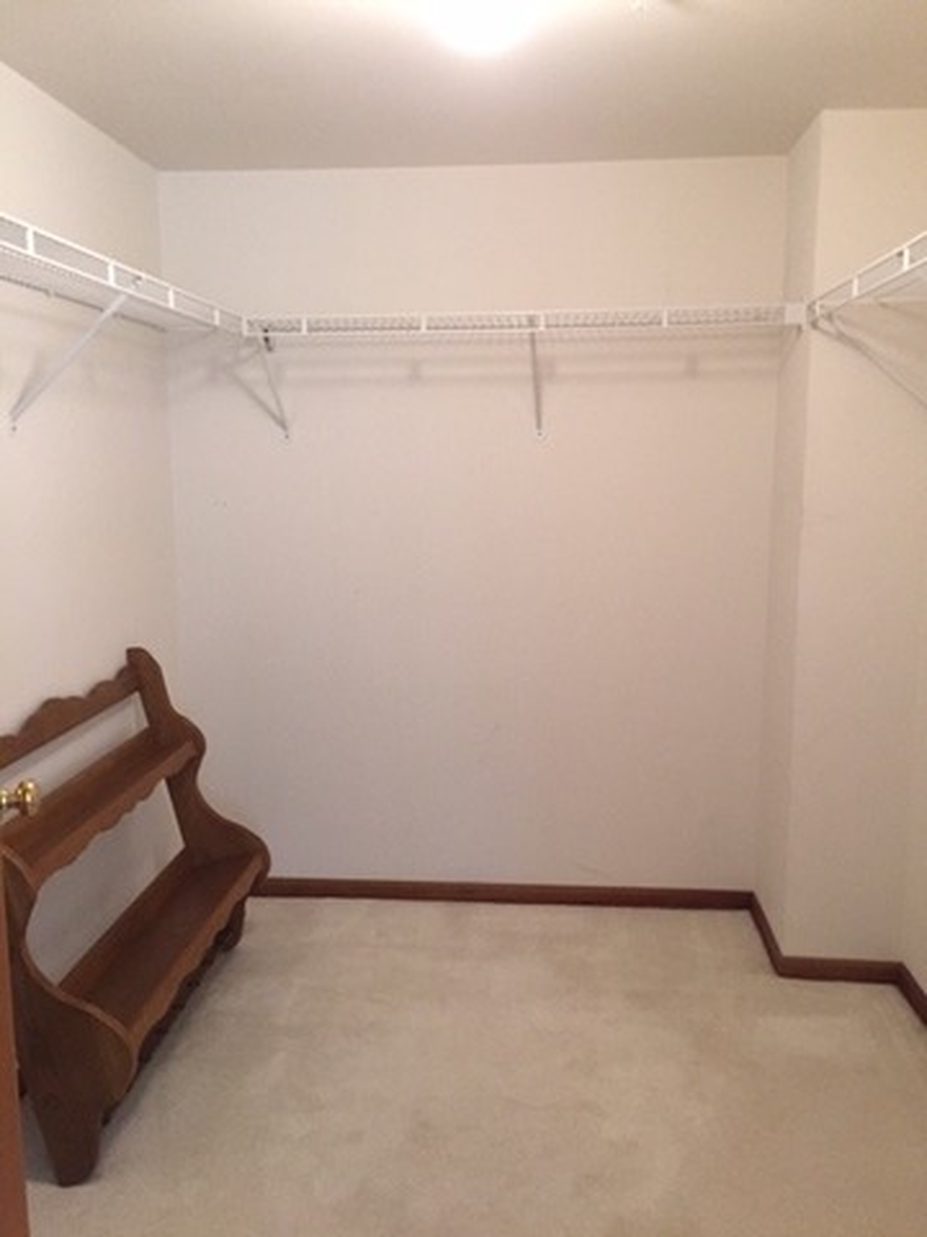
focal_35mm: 29
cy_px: 618
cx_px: 464
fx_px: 1035
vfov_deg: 61.7
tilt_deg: -8.1
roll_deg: -0.4
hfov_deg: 48.2
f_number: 2.2
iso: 160
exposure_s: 1/30
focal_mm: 4.15
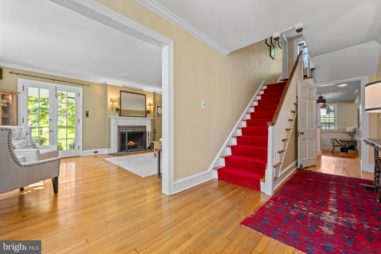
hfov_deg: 104.3
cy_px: 127
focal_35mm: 14
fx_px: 148
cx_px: 190
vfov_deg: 81.2
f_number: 7.1
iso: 200
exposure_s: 1/3
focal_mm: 14
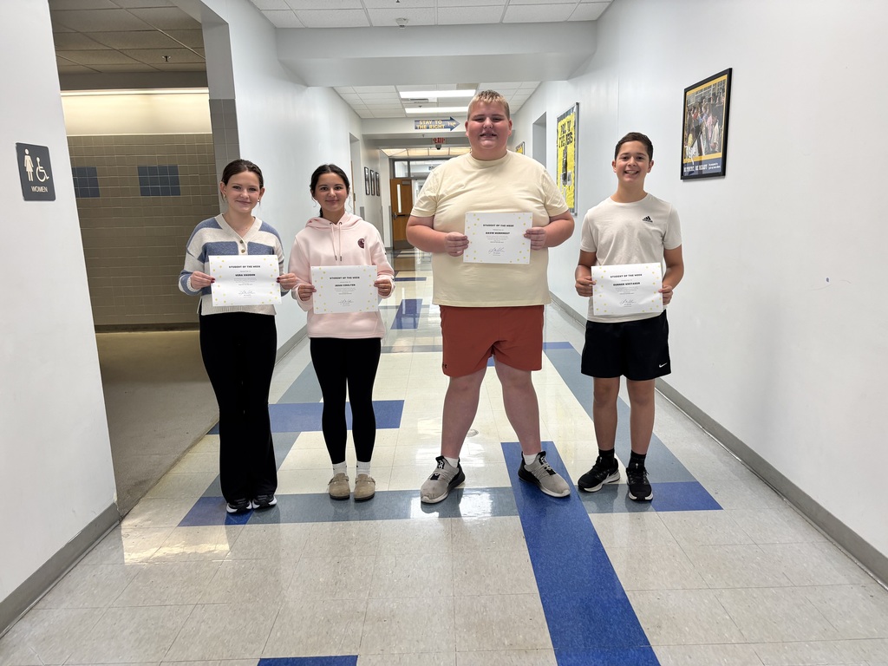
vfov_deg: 53.1
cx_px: 444
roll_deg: +0.8
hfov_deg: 67.3
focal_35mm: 26
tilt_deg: -11.4
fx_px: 667
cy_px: 333
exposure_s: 1/120
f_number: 1.6
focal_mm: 5.96
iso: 100
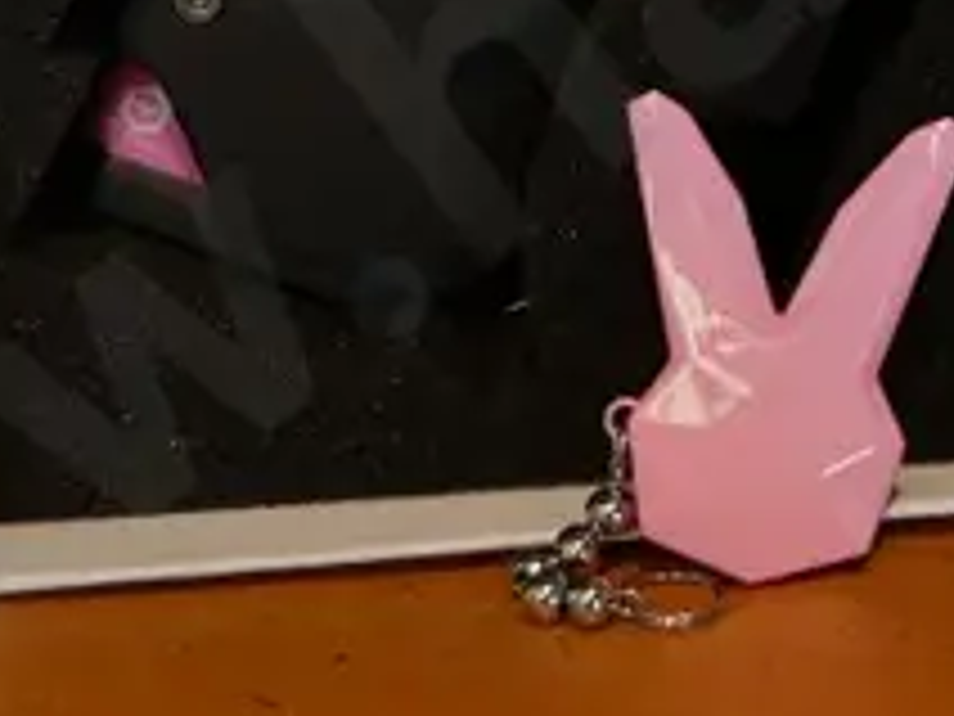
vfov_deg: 9.8
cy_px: -459
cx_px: 1251
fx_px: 3996
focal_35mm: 145
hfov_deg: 13.1
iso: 400
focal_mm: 15
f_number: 3.7
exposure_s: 1/60
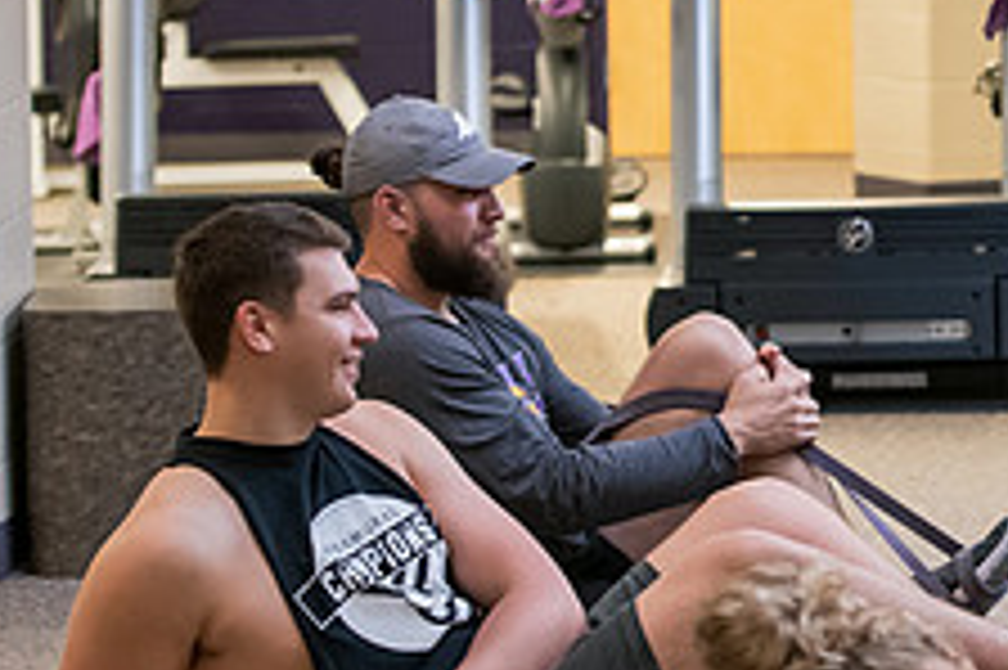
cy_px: 144
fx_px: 5372
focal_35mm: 192
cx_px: 1057
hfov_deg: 10.6
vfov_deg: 7.1
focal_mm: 70
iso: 1600
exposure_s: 1/200
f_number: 3.2
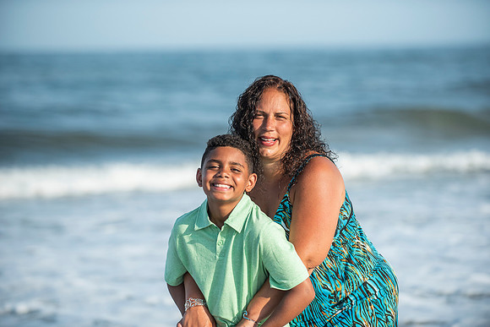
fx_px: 2042
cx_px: 245
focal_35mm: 150
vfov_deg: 9.2
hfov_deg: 13.7
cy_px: 164
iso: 250
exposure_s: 1/4000
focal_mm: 150
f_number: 3.5
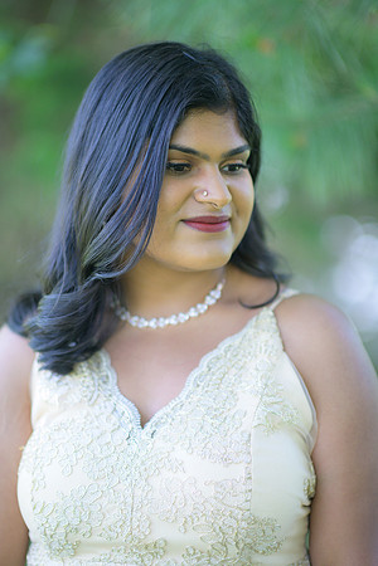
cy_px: 283
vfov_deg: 23.9
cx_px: 189
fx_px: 1339
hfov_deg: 16.1
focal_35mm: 85
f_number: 1.4
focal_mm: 85
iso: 400
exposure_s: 1/800
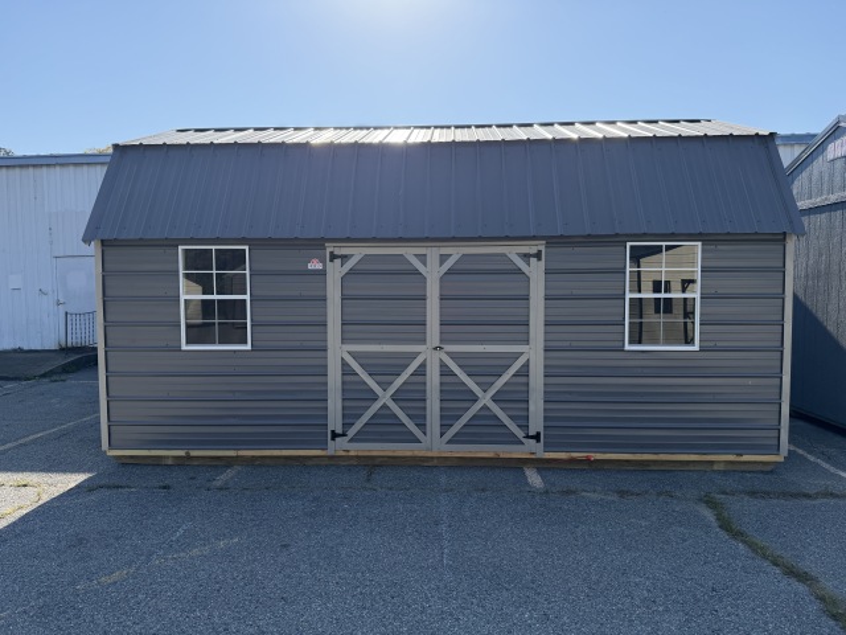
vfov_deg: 56.8
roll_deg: +2.0
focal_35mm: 24
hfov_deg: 71.6
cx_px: 423
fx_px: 587
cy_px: 318
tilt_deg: -3.5
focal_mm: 6.76
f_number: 1.78
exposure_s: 1/4167
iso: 100
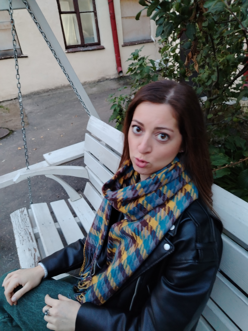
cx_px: 124
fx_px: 229
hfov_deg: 56.8
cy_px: 166
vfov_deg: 71.6
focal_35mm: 24
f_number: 1.75
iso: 2169
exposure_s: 1/25
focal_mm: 5.25
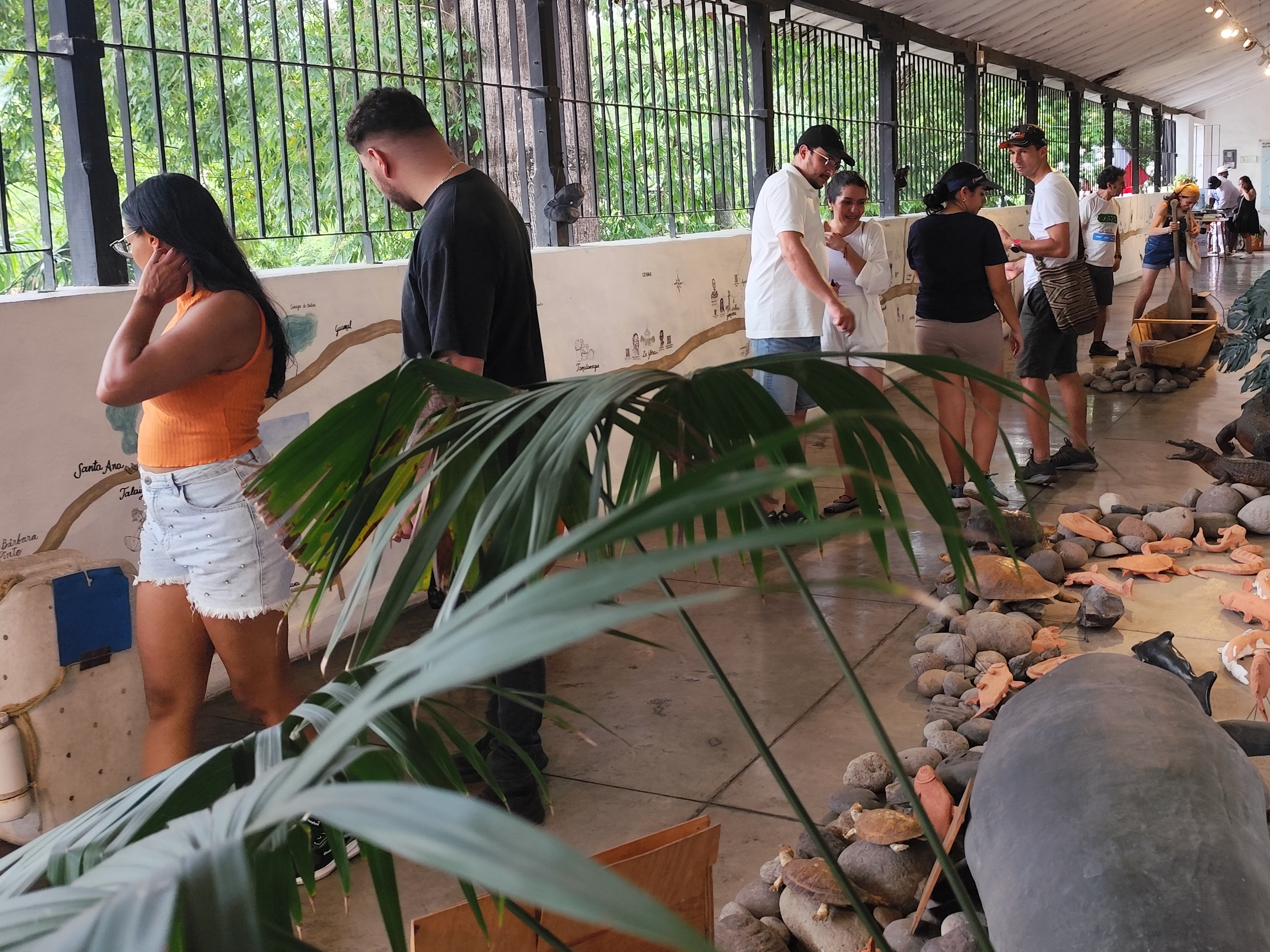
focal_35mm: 37
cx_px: 689
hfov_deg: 50.1
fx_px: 1357
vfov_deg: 38.5
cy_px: 366
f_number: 1.65
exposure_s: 1/120
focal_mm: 6.14
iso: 125
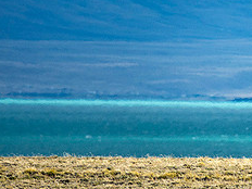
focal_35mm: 1443
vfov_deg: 1.0
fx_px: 10505
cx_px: 251
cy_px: 77
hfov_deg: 1.4
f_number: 4.5
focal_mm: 219.82
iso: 100
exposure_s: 1/1000
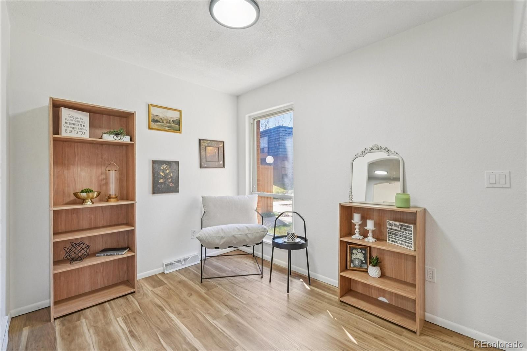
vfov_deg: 77.3
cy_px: 176
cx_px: 264
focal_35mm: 15
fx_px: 220
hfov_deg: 100.4
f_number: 8
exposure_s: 1/10
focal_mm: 10
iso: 800
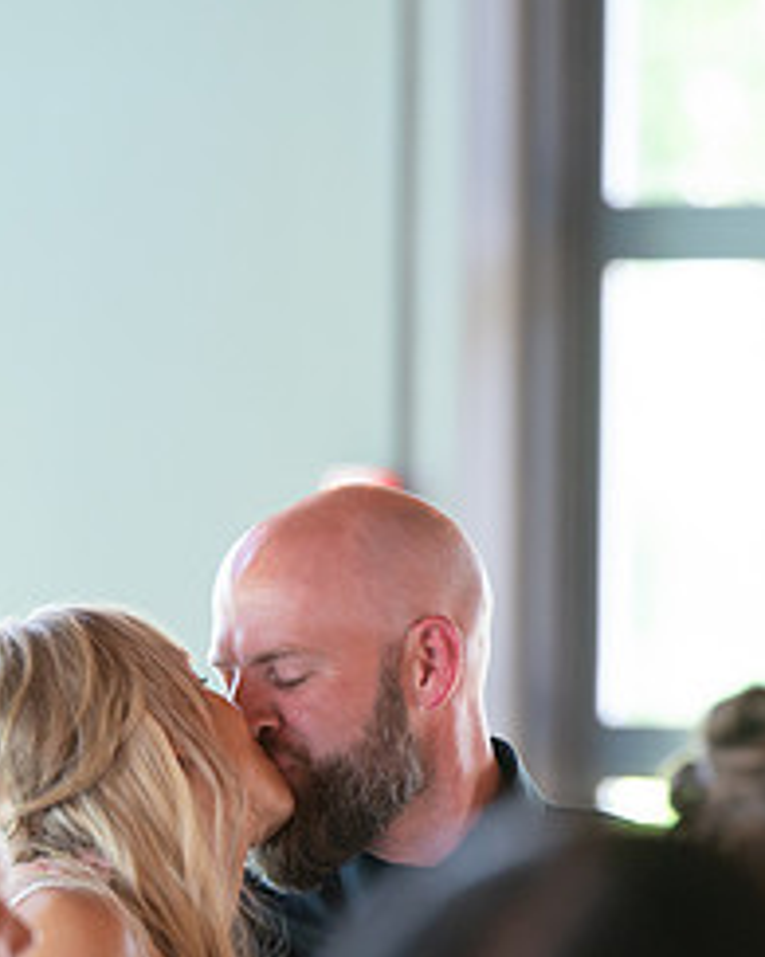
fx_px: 13735
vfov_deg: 4.0
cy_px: 716
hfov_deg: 3.2
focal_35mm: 485
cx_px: 255
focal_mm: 200
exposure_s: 1/100
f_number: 4
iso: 1000
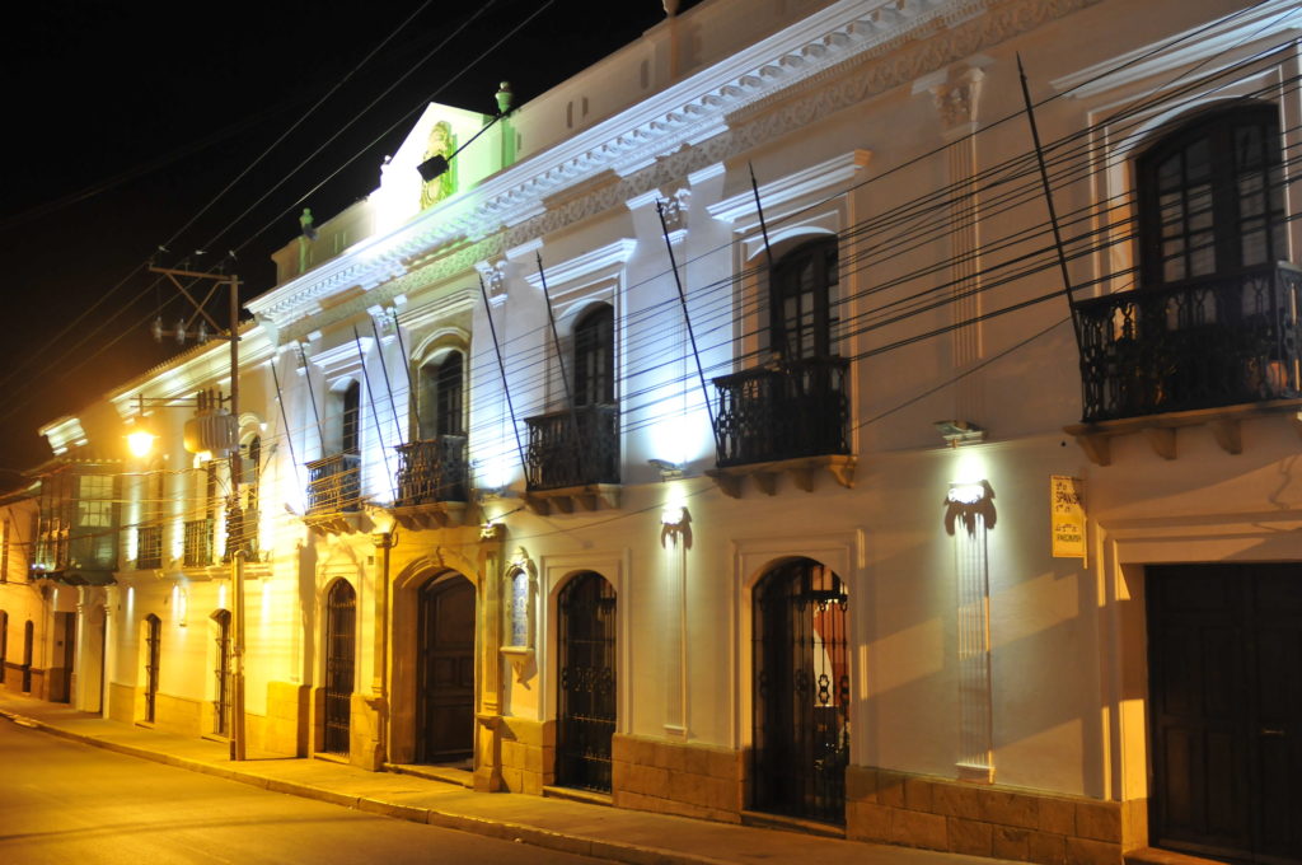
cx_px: 651
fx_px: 1300
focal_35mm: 36
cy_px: 432
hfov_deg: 53.2
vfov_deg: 36.8
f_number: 2.8
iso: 1000
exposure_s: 1/20
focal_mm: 24
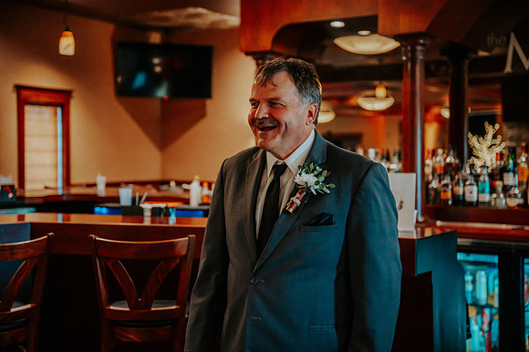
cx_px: 264
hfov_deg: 38.2
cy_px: 176
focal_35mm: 52
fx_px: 764
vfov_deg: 26.0
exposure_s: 1/200
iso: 2000
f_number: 2.8
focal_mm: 52
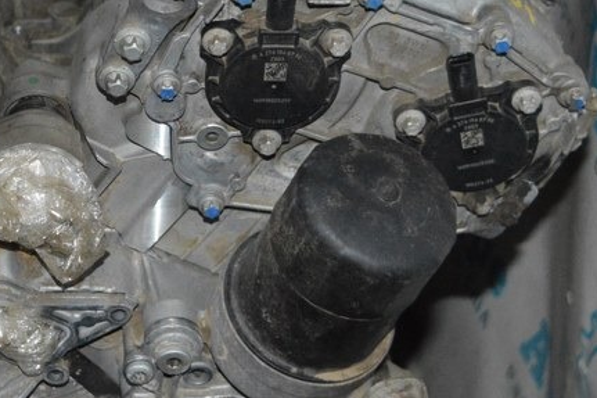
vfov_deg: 14.2
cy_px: 116
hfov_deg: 20.7
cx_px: 50
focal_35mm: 96
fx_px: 1594
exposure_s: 1/60
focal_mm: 27
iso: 3200
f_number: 4
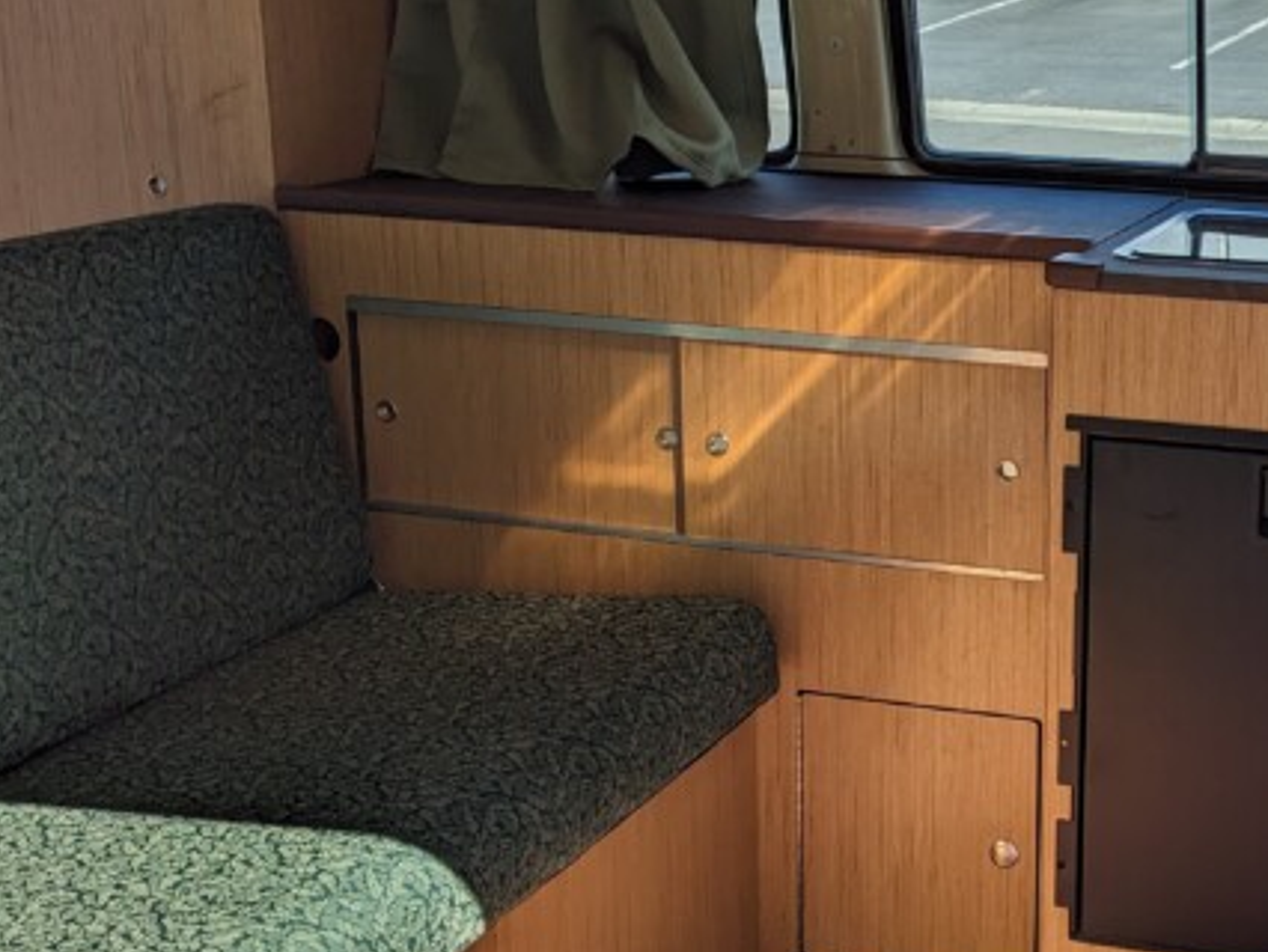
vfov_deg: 25.7
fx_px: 2089
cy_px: 469
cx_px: 1078
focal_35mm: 57
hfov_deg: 32.5
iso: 44
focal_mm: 4.38
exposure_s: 1/2132
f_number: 1.73
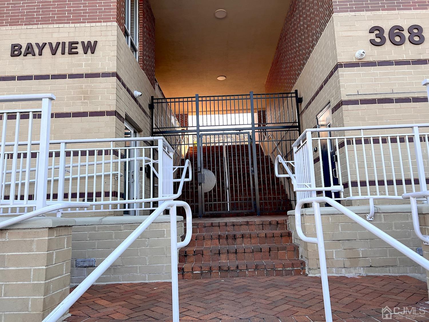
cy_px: 161
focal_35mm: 26
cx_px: 214
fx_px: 322
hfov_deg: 67.3
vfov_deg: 53.1
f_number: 1.5
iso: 50
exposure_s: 1/533
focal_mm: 5.7
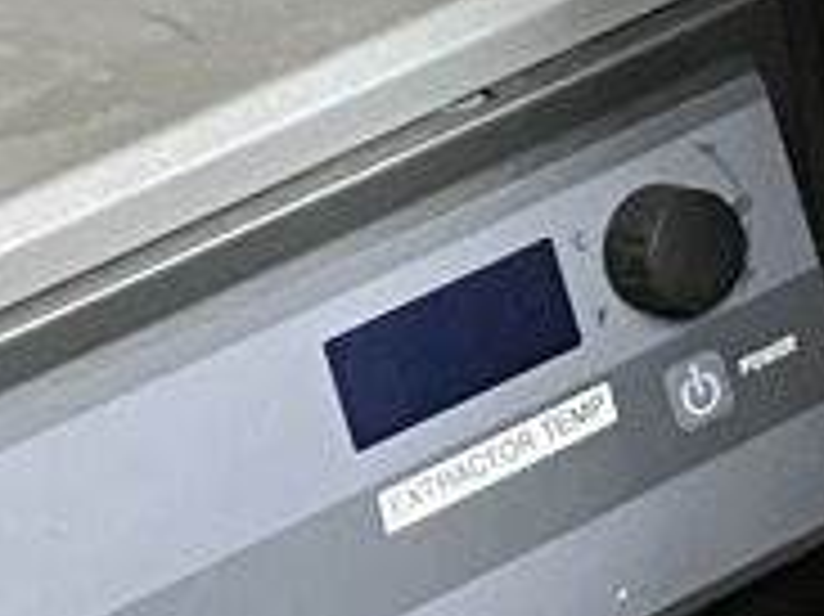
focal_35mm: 196
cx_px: 1076
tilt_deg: -16.1
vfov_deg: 7.0
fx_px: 4663
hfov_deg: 9.9
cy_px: -967
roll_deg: -0.4
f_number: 1.8
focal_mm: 3.99
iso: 400
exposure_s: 1/40
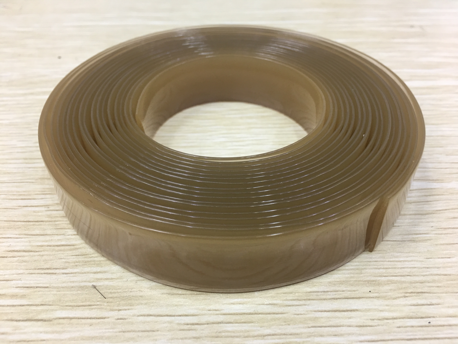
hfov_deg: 61.7
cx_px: 229
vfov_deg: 48.2
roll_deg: +1.2
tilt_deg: -41.3
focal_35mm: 29
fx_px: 384
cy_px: 172
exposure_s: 1/17
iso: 50
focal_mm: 4.15
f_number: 2.2
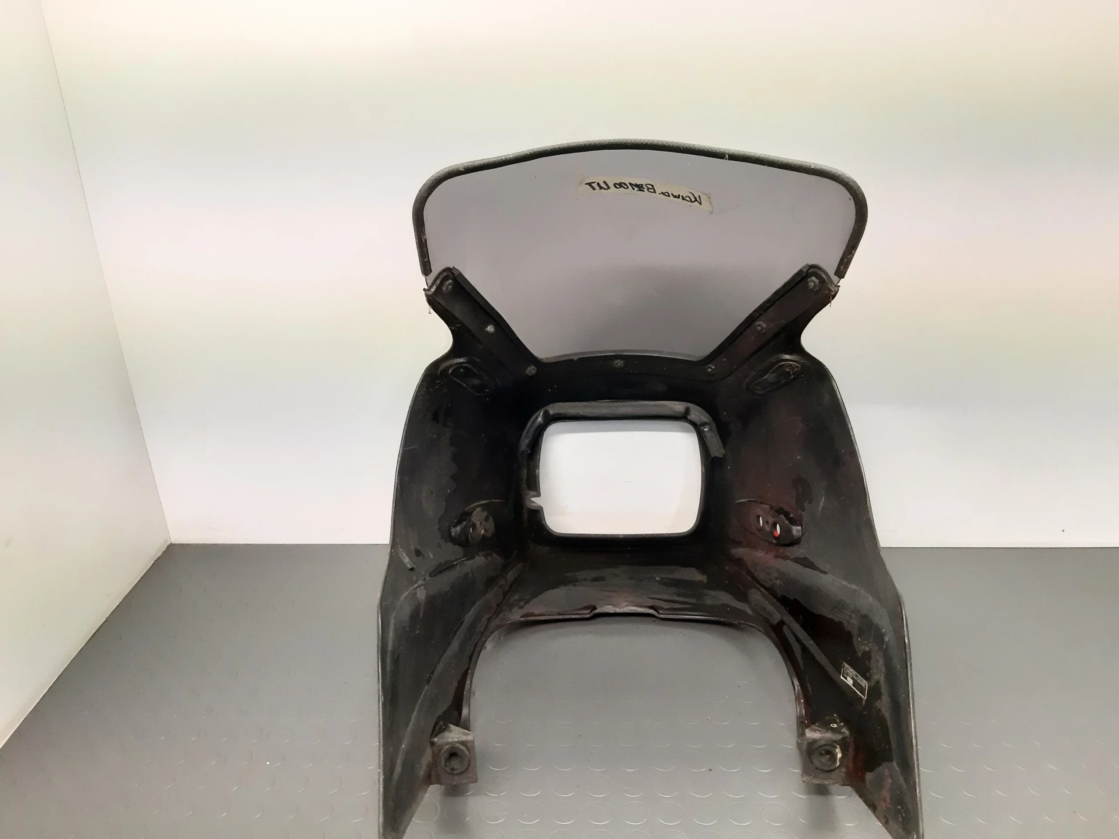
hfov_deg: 65.3
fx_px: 873
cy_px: 420
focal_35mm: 27
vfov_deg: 51.4
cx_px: 560
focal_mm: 3.93
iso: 500
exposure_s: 1/50
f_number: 1.7
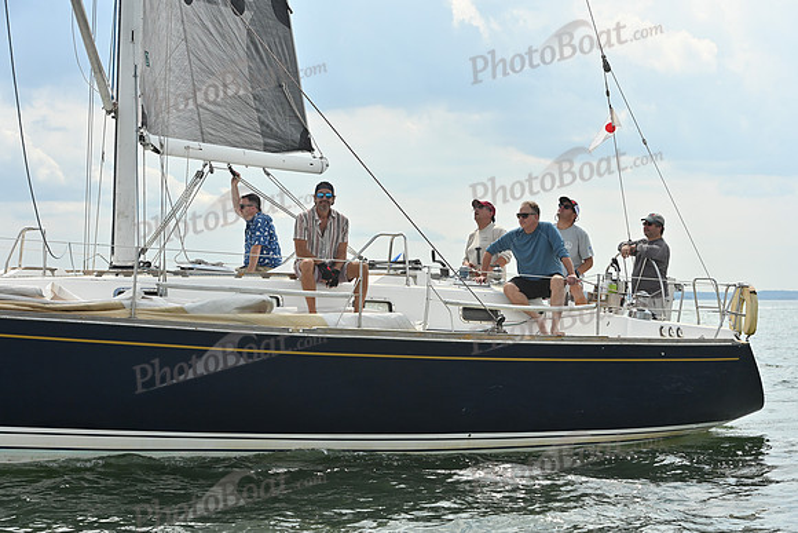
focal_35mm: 78
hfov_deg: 26.0
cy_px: 266
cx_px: 399
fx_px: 1729
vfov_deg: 17.5
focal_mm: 78
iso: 320
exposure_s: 1/1250
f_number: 7.1
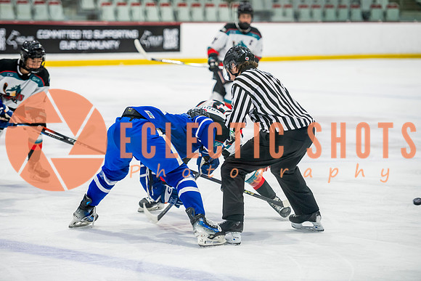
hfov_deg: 14.7
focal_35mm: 139
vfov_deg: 9.8
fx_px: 1632
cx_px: 207
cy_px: 141
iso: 1600
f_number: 3.2
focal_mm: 135
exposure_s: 1/800
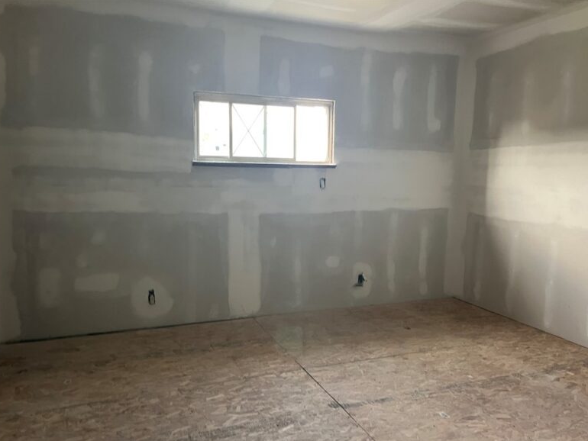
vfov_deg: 51.4
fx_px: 459
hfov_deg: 65.3
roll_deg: -2.3
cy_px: 227
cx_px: 295
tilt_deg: -7.1
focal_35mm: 27
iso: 250
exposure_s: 1/60
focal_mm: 5.1
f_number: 1.6
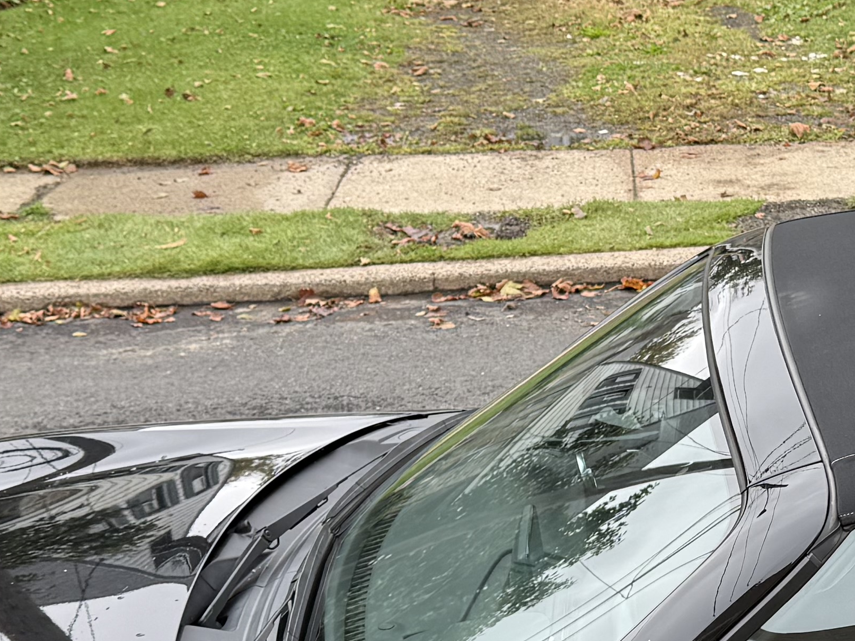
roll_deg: +0.9
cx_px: 753
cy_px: 580
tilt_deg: -22.6
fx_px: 2100
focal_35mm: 85
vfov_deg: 17.1
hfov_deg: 22.5
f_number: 1.78
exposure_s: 1/1018
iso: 80
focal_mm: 6.76
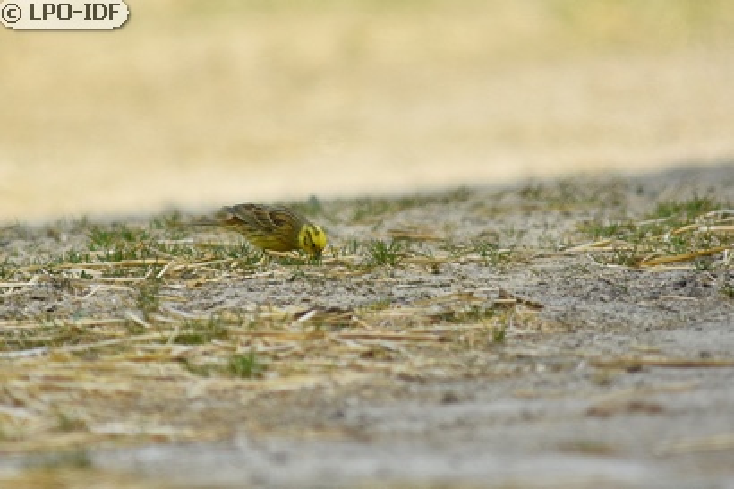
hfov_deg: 2.3
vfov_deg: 1.5
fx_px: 18342
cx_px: 367
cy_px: 244
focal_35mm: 900
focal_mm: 600
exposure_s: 1/1000
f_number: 5.6
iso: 180
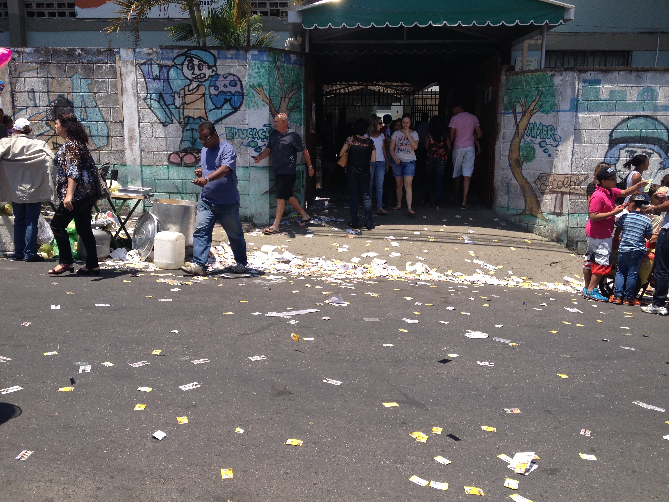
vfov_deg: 40.7
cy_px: 251
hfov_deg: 52.6
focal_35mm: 35
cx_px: 334
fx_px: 676
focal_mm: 4.28
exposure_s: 1/1284
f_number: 2.4
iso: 50
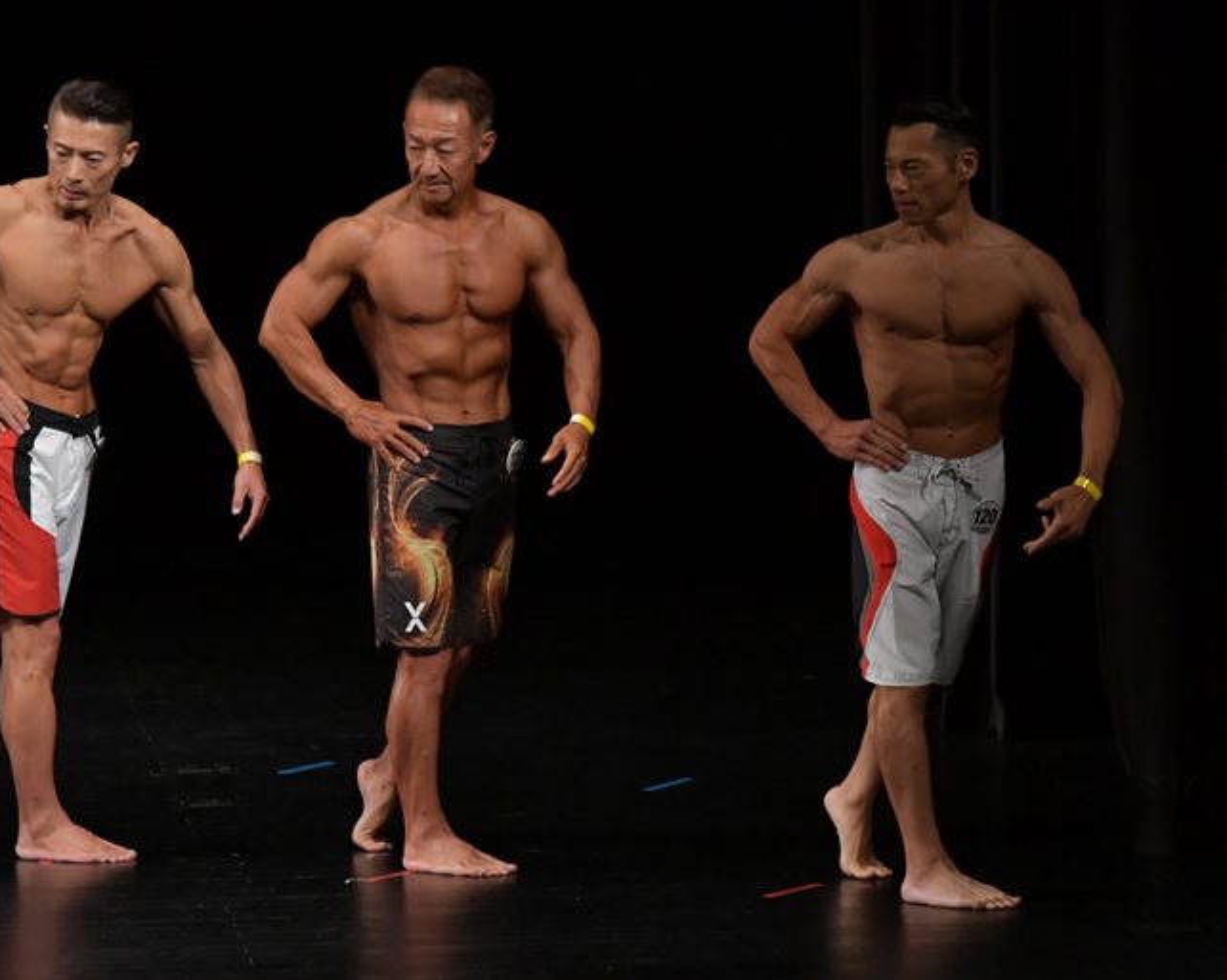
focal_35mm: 306
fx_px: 11107
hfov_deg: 6.3
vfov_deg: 5.1
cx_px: 641
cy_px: 489
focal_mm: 180
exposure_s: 1/400
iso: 3200
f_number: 5.6
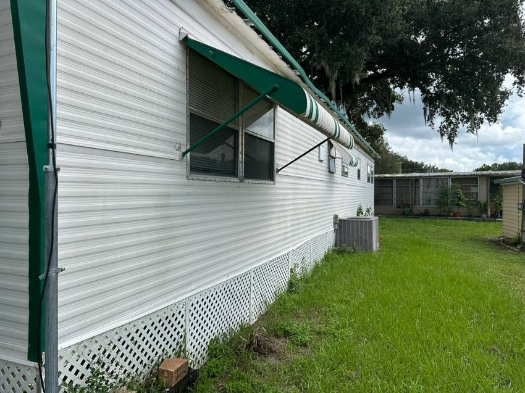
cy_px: 196
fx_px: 364
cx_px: 262
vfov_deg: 56.8
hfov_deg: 71.6
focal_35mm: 24
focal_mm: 6.86
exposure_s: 1/5263
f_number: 1.78
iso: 80
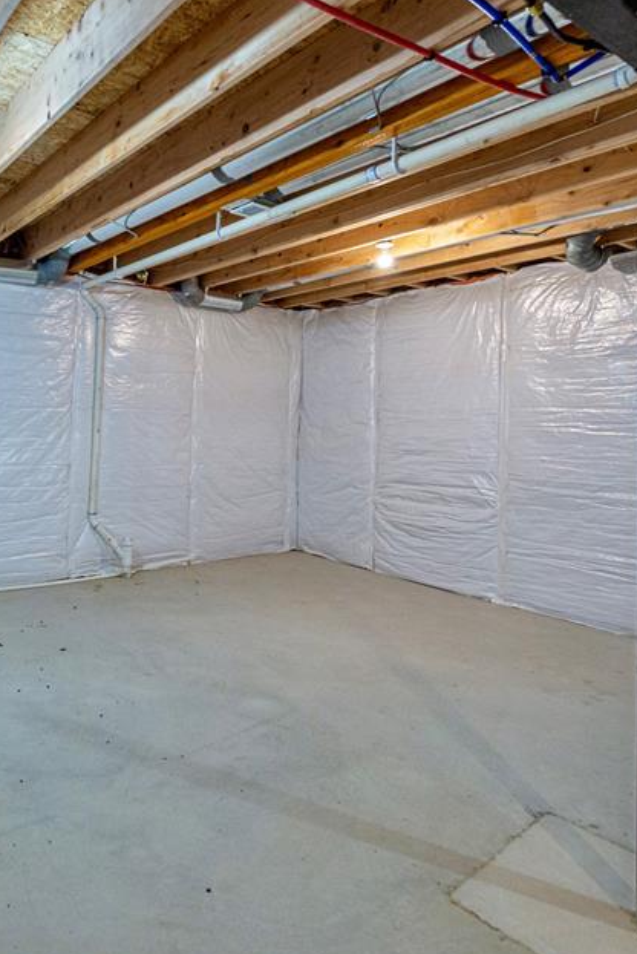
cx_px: 179
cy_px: 445
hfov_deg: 53.3
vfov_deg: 76.0
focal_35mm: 23
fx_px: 610
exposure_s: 1/40
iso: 2000
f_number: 5.6
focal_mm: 14
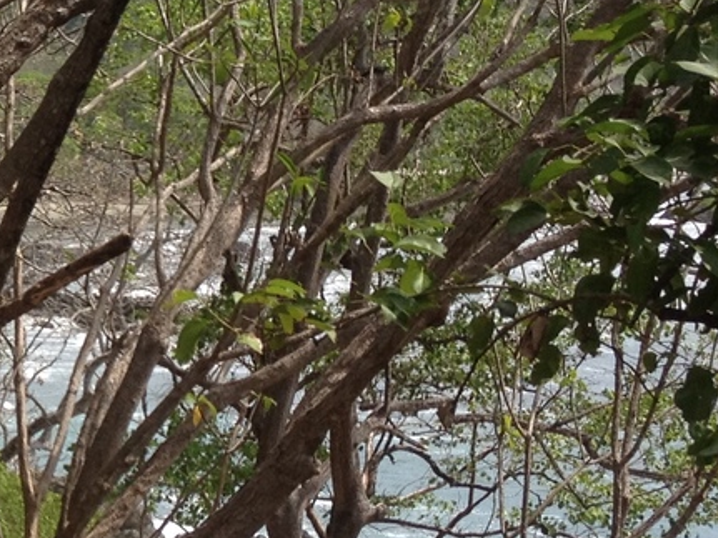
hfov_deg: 14.3
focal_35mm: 130
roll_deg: +0.0
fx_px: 2696
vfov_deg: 11.4
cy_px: 237
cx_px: -313
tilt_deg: -5.5
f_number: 2.4
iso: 50
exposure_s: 1/1151
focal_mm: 4.28
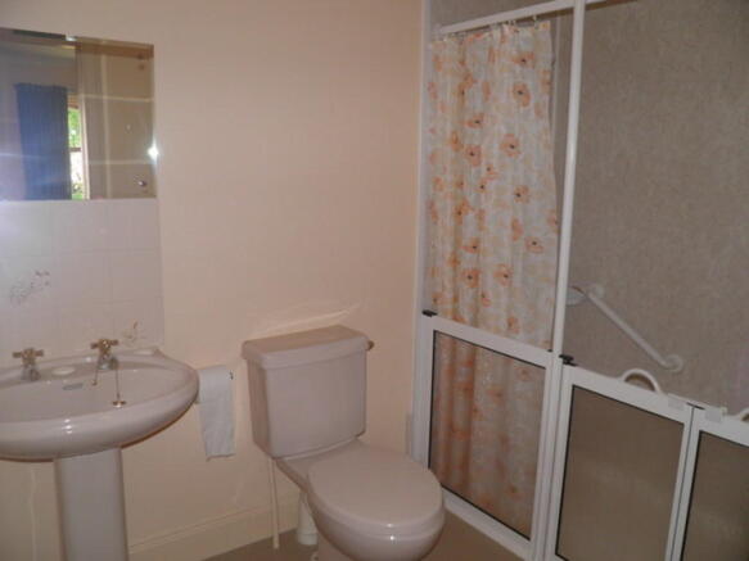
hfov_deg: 63.5
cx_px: 374
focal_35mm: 28
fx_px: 606
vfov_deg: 49.7
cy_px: 280
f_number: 2.8
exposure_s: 1/30
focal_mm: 4.9
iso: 100
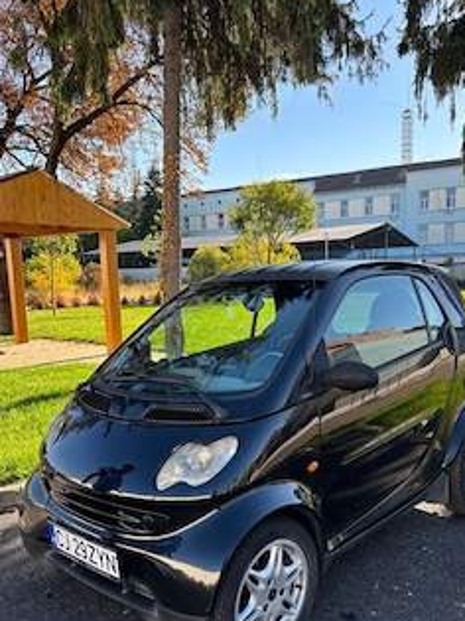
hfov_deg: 42.8
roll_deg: -1.2
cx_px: 264
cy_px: 375
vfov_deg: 54.9
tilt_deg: -8.7
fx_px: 591
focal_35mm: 33
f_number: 1.6
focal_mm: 5.96
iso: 50
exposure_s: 1/634
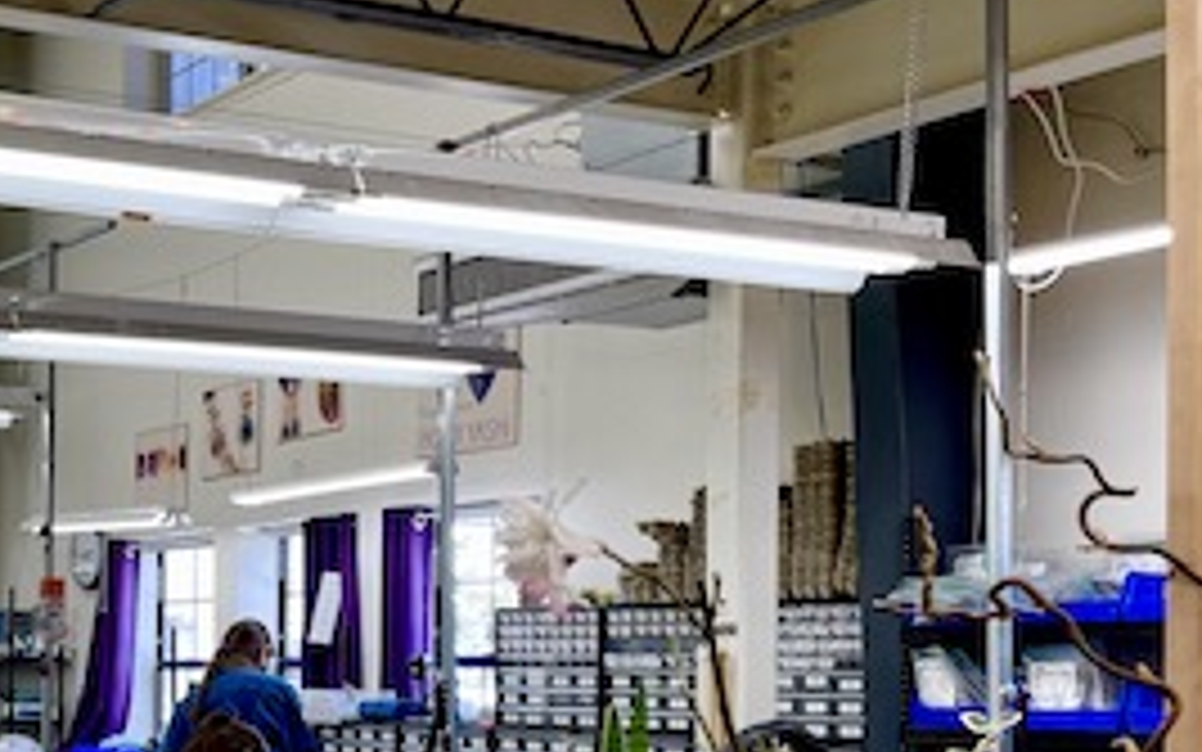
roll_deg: +0.2
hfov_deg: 30.7
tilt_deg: -1.0
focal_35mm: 62
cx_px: 9
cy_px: 725
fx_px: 2031
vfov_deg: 20.4
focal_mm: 5.1
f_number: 1.6
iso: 40
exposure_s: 1/120
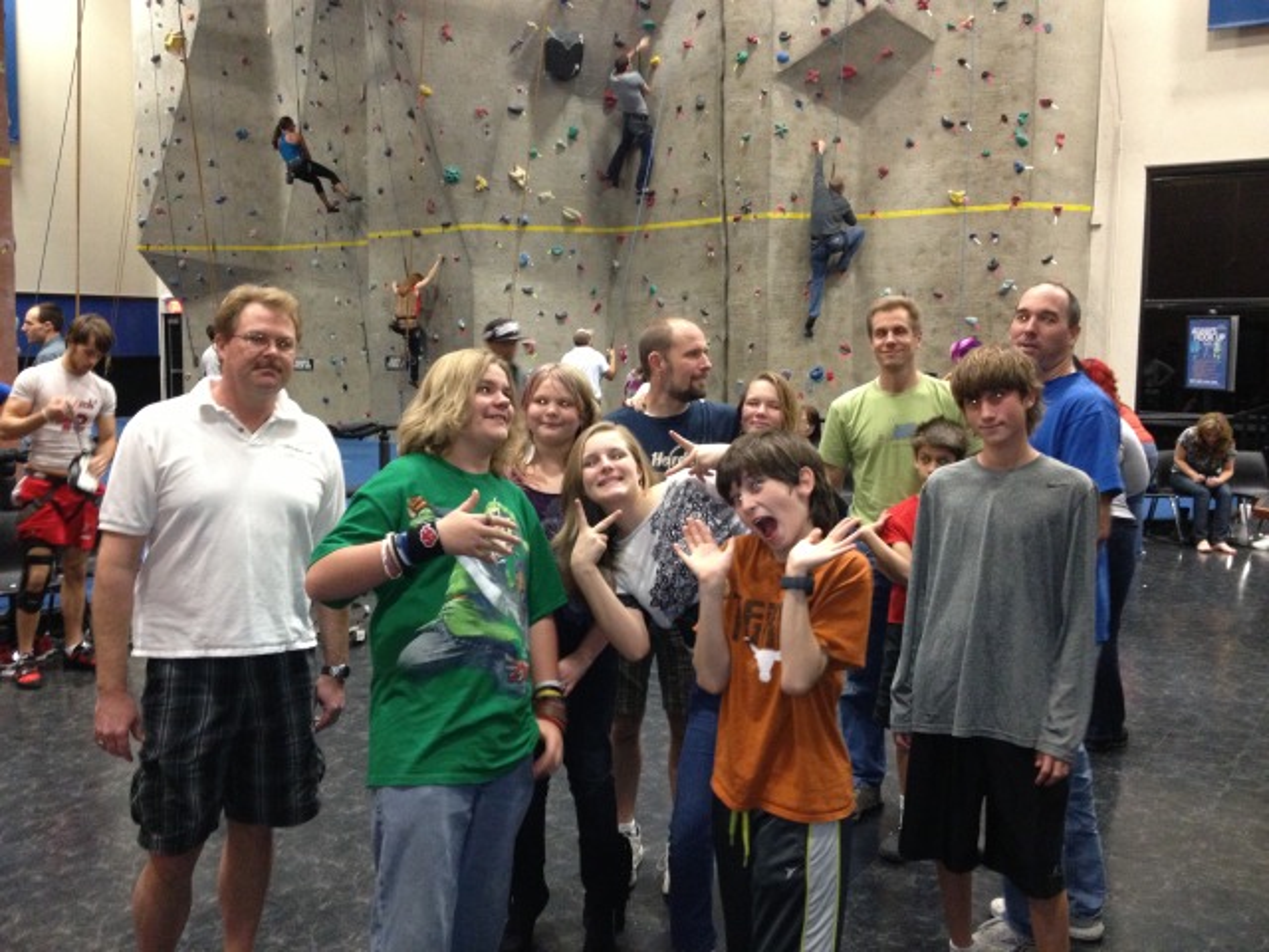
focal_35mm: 35
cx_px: 634
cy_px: 476
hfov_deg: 52.6
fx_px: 1283
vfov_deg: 40.7
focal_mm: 4.28
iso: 320
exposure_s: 1/16
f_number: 2.4
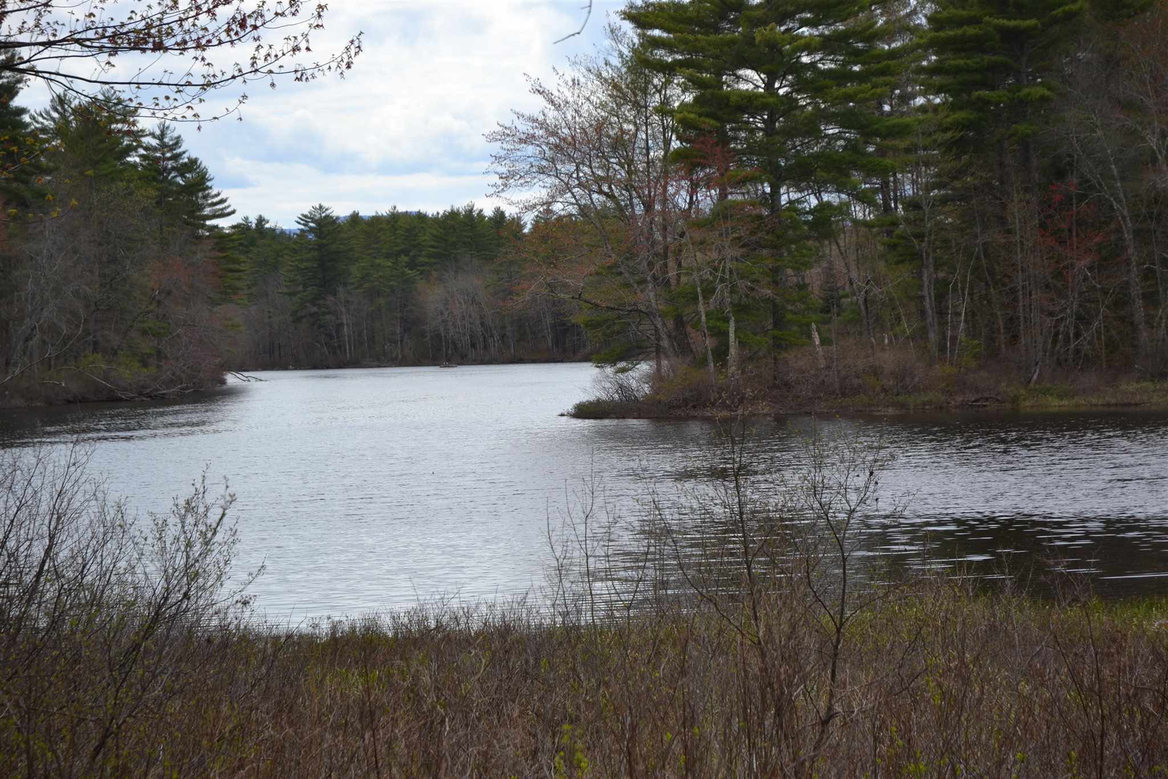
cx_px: 584
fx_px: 3406
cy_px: 390
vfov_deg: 13.0
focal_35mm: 105
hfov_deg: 19.5
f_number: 5.6
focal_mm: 70
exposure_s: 1/500
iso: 110
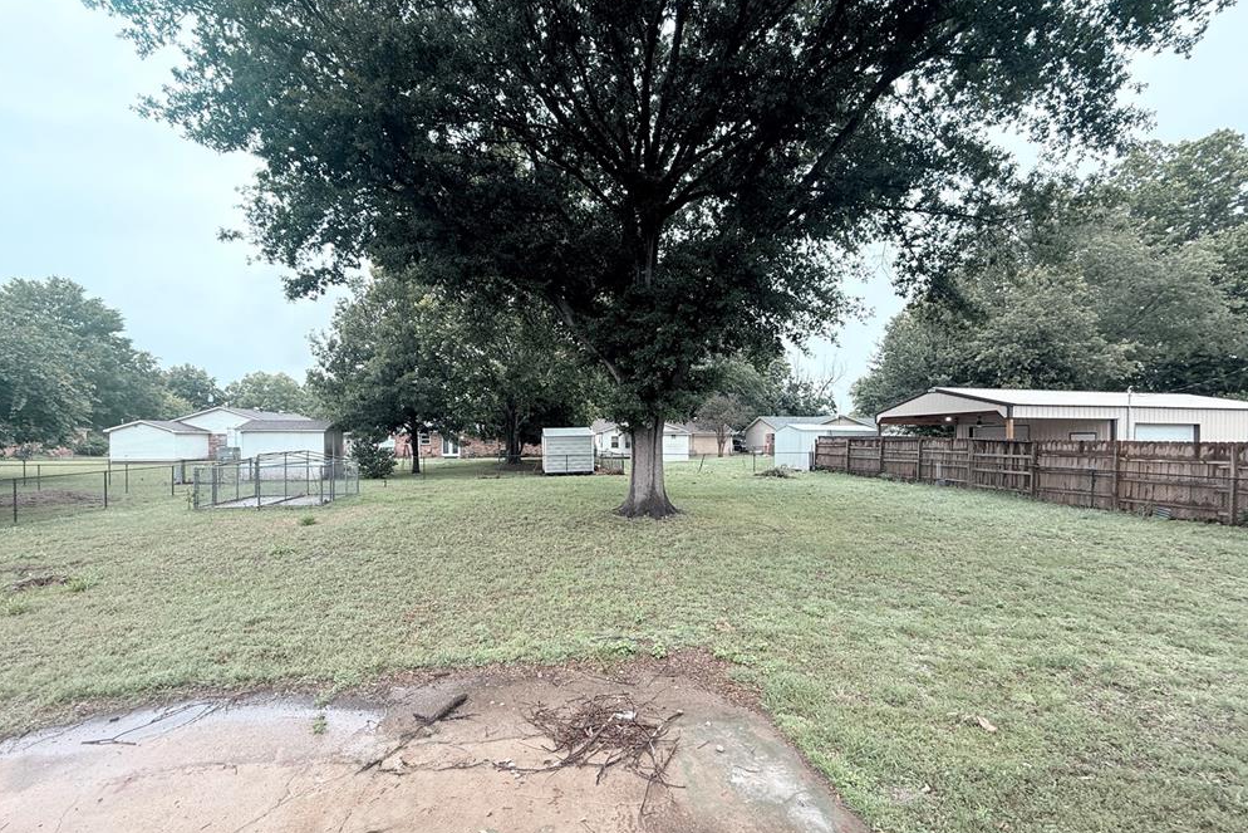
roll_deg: -0.4
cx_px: 615
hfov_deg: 100.4
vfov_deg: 77.2
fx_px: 520
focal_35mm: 15
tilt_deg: +0.0
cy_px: 445
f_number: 2.2
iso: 64
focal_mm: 2.22
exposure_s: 1/198
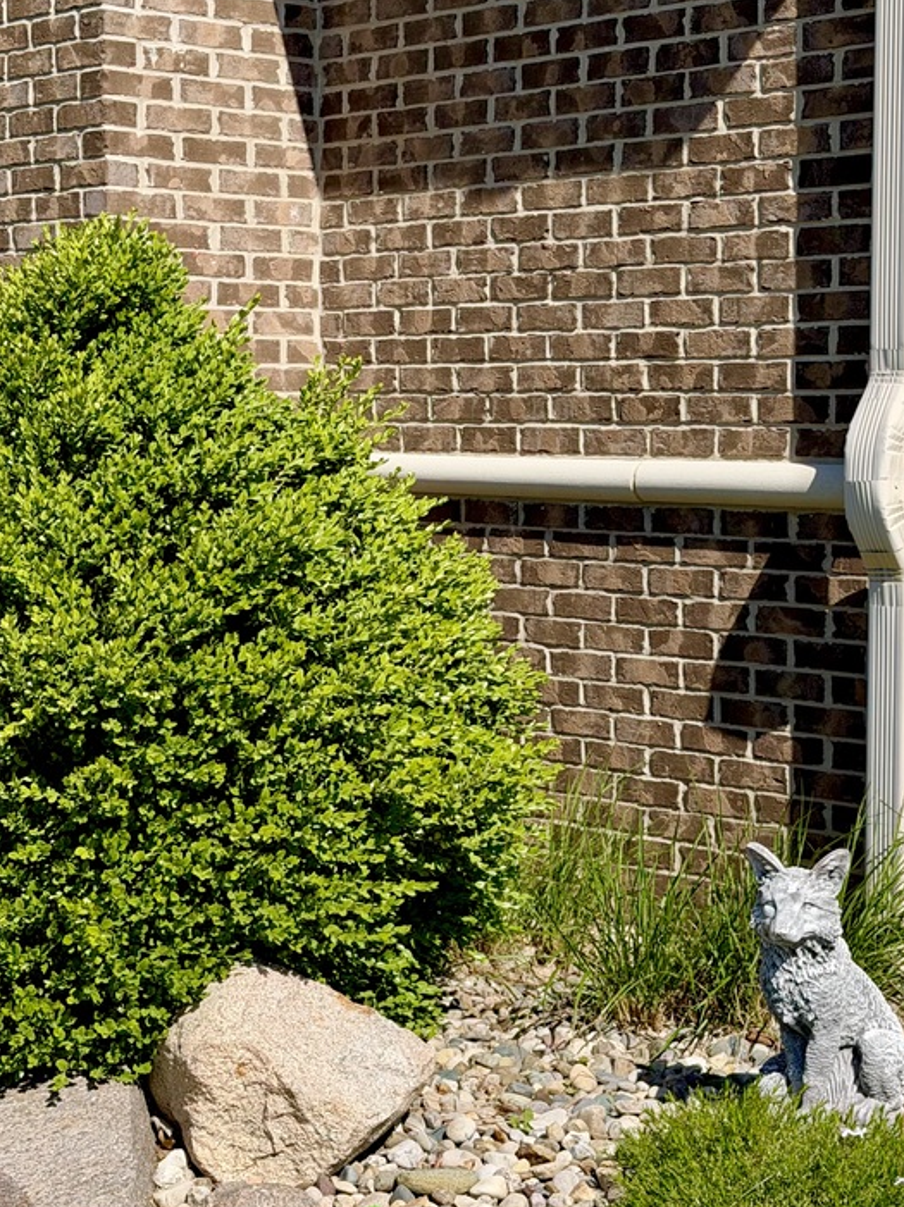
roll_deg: +0.2
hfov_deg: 19.9
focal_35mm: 74
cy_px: 582
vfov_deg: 26.3
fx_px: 2579
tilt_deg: -2.4
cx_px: 503
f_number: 1.78
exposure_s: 1/4098
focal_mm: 6.76
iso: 64
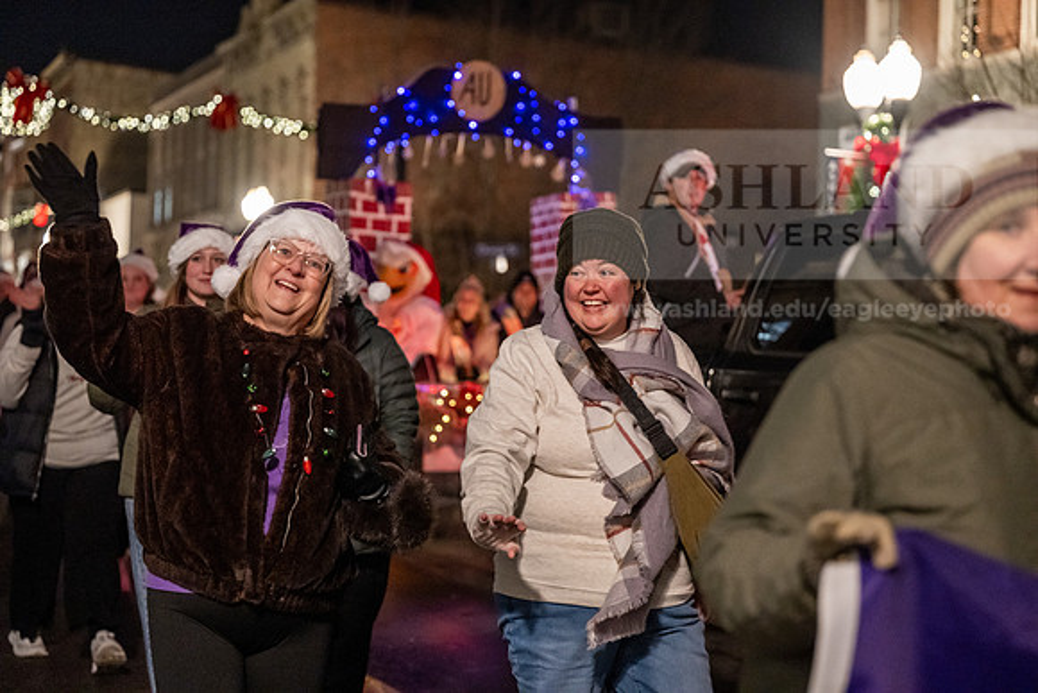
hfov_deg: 28.8
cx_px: 519
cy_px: 346
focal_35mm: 70
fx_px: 2019
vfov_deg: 19.5
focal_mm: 70
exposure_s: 1/200
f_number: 2.8
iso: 4000
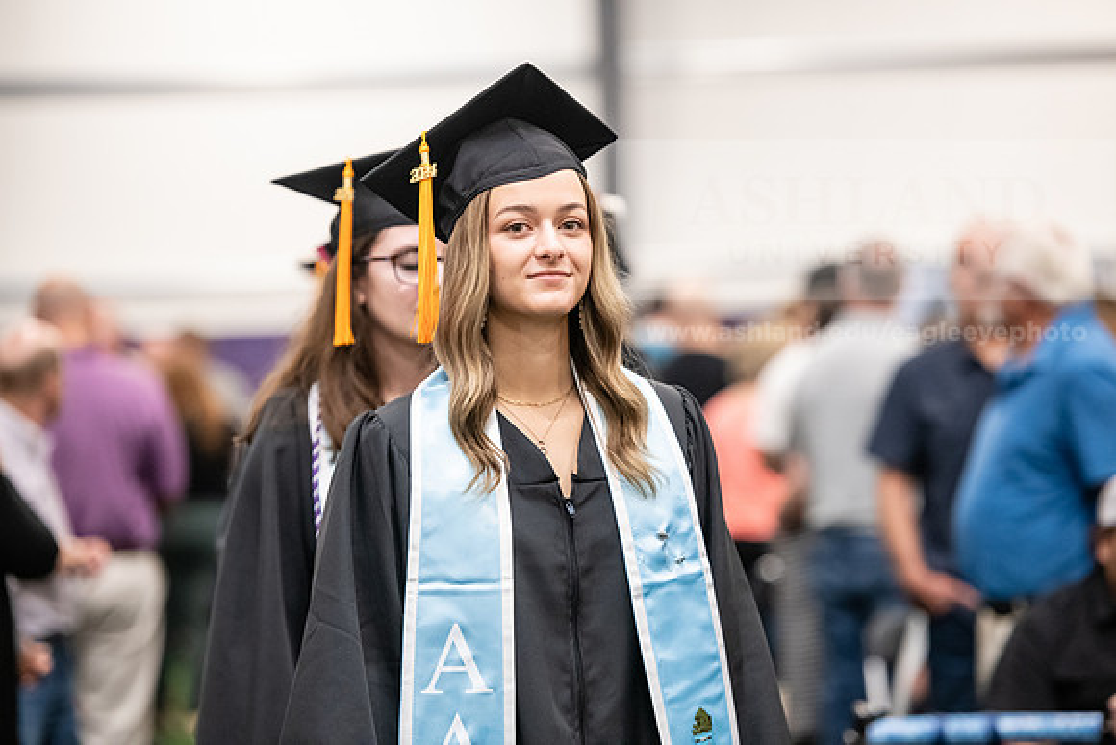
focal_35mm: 150
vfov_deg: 9.2
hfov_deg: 13.7
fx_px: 4651
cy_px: 372
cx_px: 558
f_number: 3.2
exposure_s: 1/200
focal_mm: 150
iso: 3200
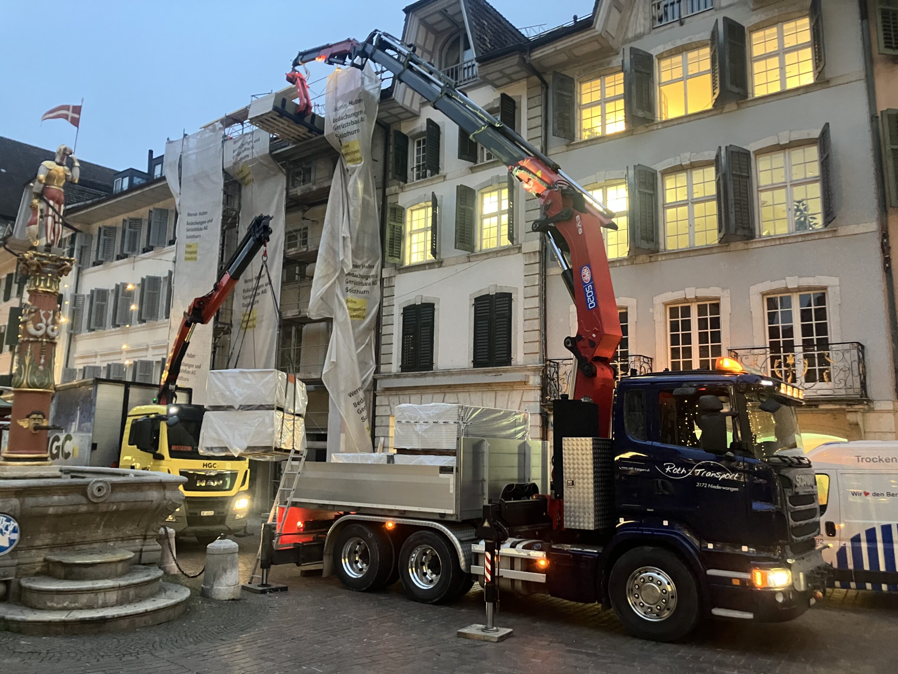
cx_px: 449
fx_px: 726
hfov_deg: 63.4
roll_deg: -1.0
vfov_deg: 49.7
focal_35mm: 28
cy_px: 337
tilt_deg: +8.9
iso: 500
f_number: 1.8
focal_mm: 3.99
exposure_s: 1/30
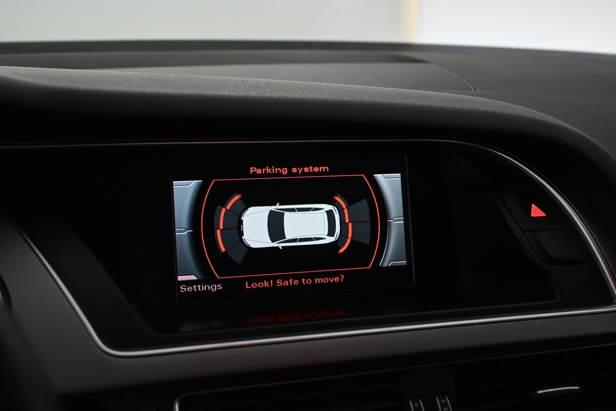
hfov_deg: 43.6
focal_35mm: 45
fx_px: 770
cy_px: 206
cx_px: 308
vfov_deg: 29.9
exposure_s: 1/125
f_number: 4.8
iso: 3200
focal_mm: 30
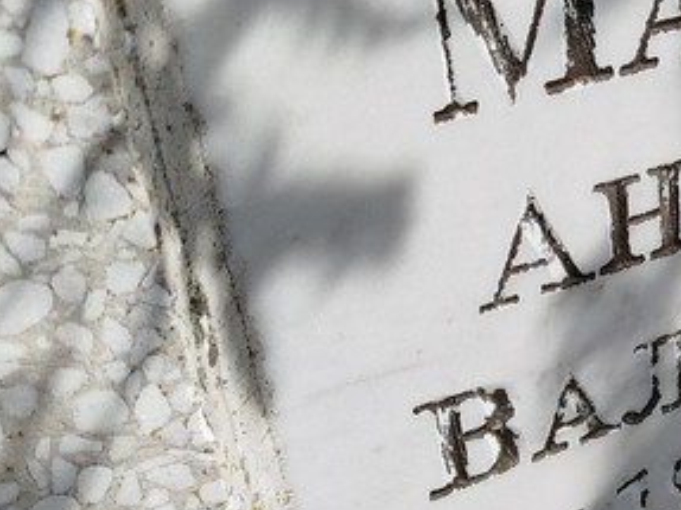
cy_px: 361
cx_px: 669
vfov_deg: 21.8
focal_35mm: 67
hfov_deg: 27.4
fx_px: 1318
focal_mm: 5.31
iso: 50
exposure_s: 1/1032
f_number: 1.7
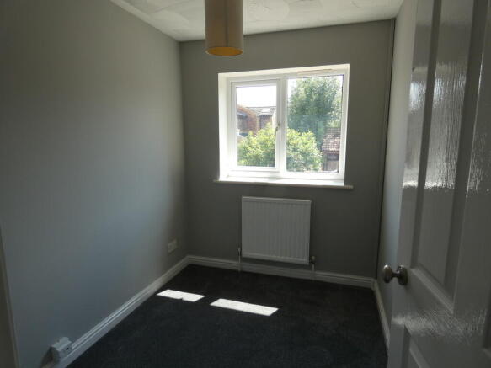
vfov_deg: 66.0
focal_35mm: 20
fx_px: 284
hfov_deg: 81.8
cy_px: 184
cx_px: 246
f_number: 2.8
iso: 80
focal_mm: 3.6
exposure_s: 1/200
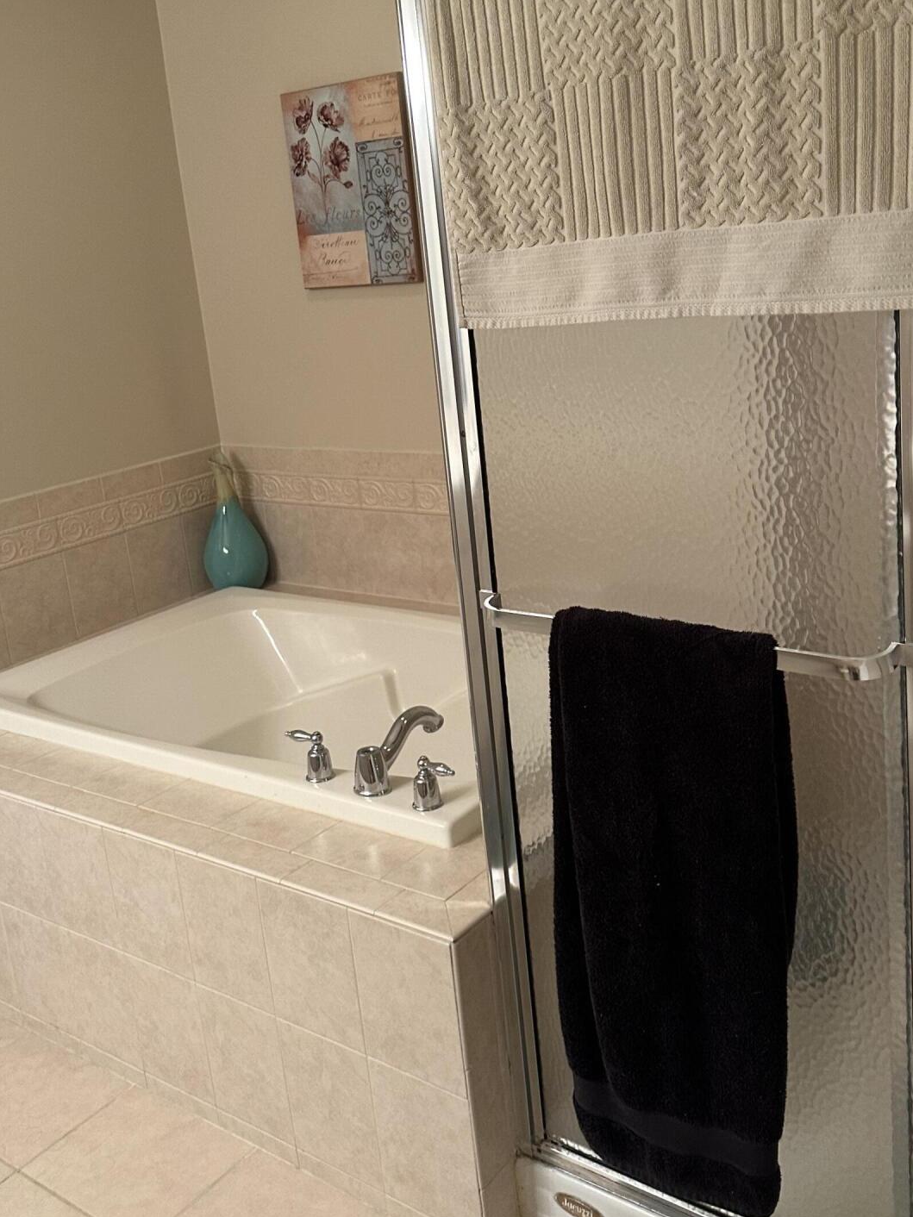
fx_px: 1196
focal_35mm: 34
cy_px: 516
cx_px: 466
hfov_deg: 41.8
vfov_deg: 53.7
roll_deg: +4.4
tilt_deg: -10.1
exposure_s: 1/60
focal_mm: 6.86
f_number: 1.78
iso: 320
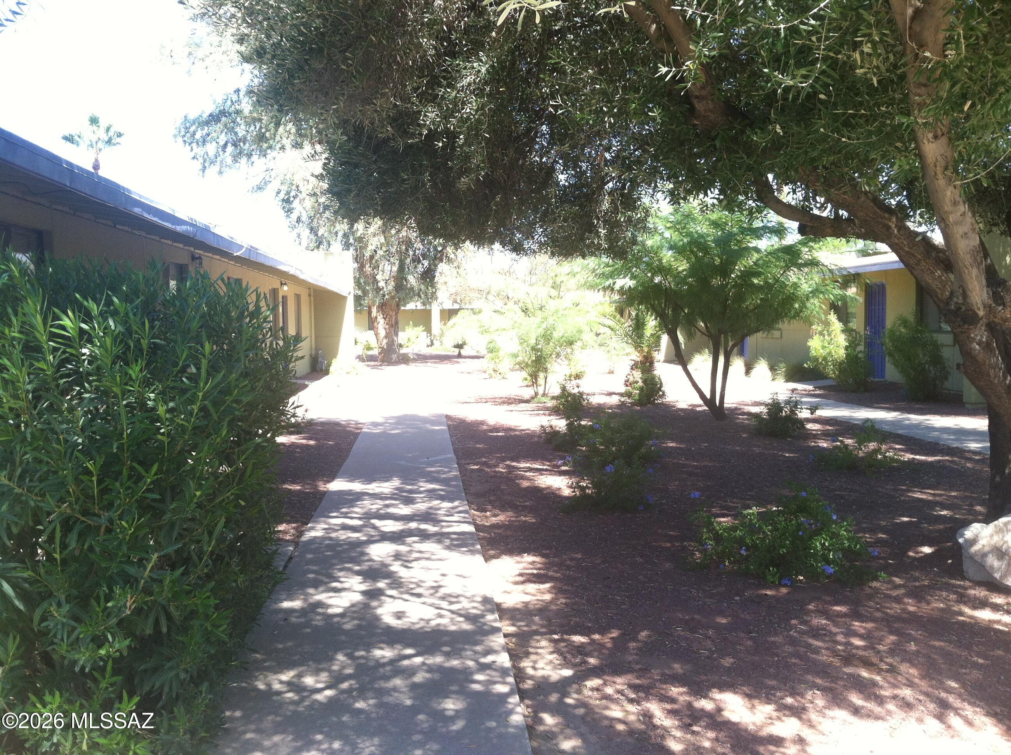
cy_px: 378
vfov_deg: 40.6
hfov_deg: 52.7
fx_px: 1021
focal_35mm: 35
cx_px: 506
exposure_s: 1/188
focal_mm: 3.85
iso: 80
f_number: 2.8
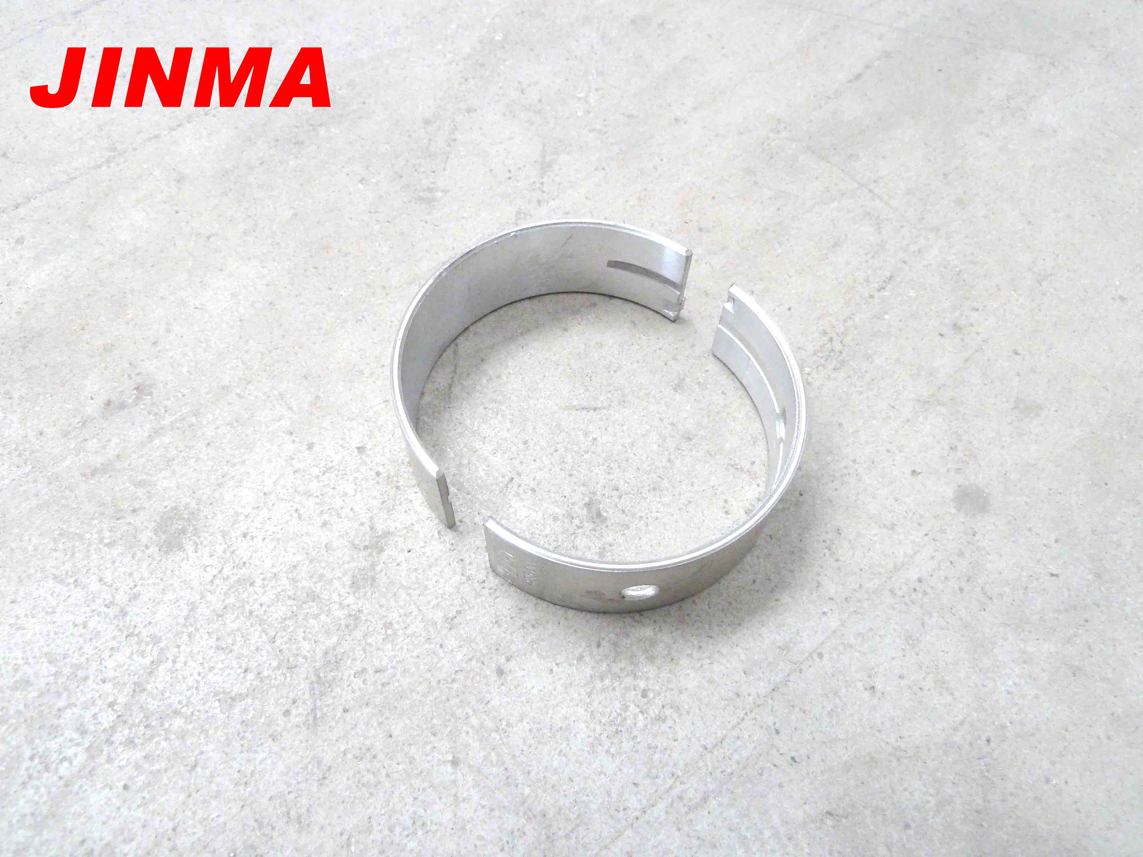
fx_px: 825
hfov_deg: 69.4
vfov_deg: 54.9
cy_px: 428
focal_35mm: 25
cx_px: 572
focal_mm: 4.1
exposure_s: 1/30
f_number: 3.3
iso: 125
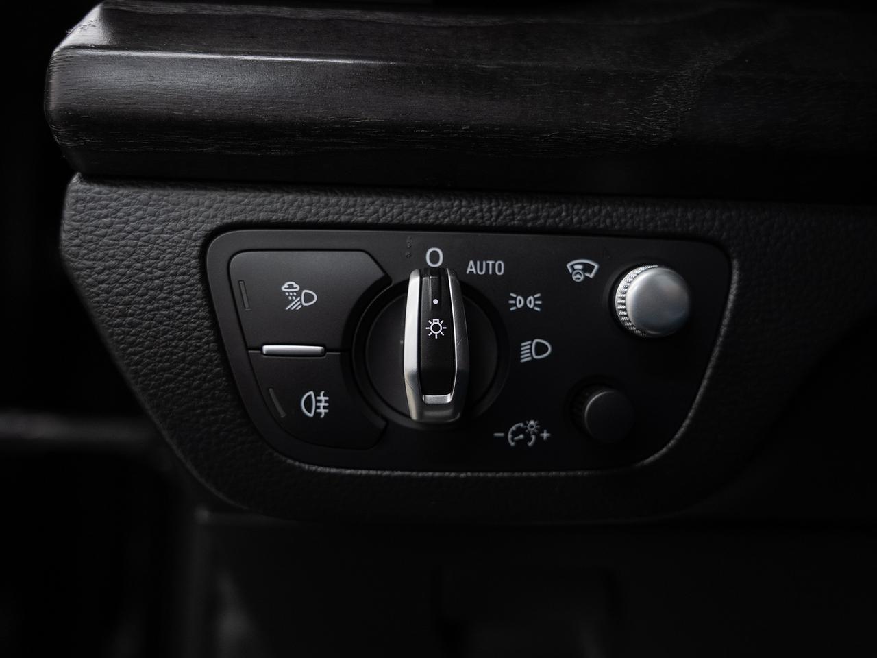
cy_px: 329
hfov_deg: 57.1
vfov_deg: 44.4
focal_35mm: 32
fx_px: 806
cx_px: 438
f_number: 3.5
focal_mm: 29.4
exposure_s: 1/40
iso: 1000
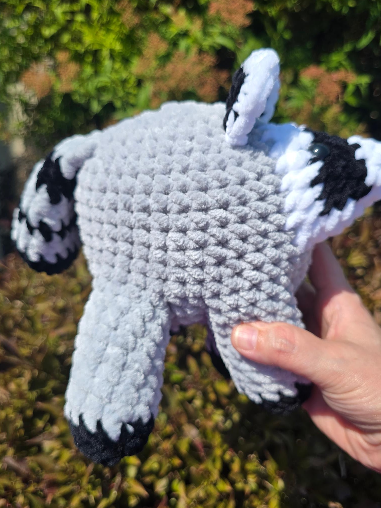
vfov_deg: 61.6
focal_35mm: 29
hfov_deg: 48.1
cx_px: 213
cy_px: 233
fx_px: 425
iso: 12
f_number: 1.7
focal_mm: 6.3
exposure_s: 1/836
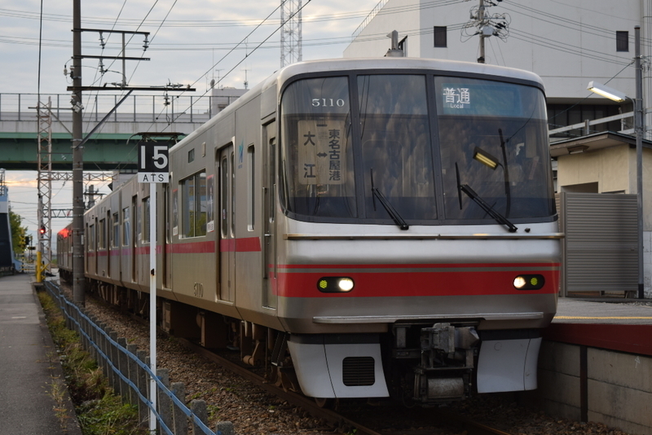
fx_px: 1141
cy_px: 218
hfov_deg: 31.9
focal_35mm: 63
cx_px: 326
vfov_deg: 21.6
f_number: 5
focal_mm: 42
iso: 100
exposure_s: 1/100
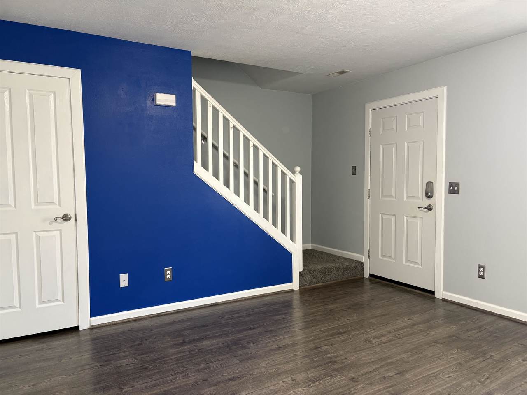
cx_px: 264
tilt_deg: -2.9
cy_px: 198
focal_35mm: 26
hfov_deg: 67.3
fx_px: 396
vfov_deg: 53.1
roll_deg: +0.4
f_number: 1.6
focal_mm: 5.96
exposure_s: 1/60
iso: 160
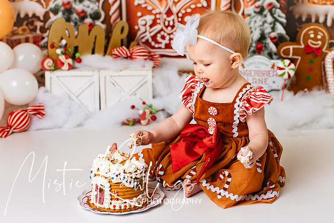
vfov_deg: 23.1
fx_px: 543
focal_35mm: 59
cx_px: 213
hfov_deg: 34.0
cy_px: 76
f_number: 2.5
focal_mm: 35
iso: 125
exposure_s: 1/100
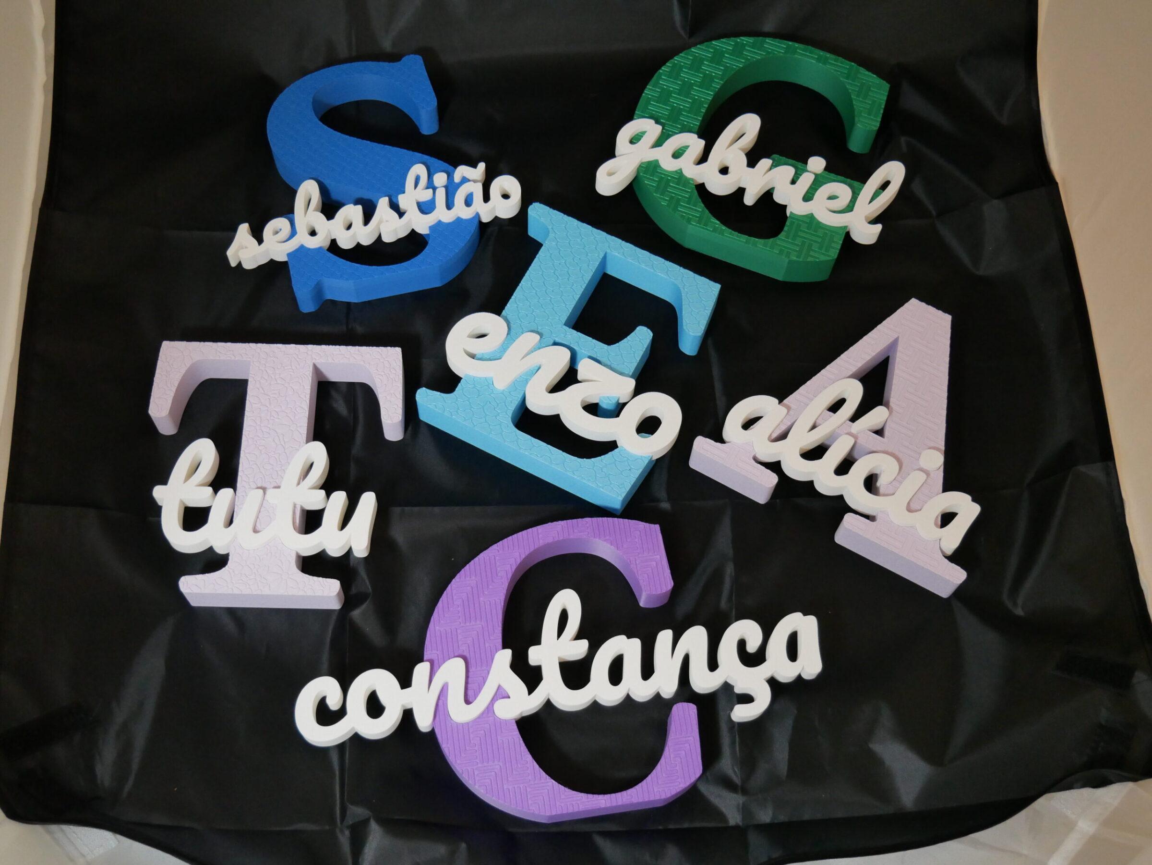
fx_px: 1465
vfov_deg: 32.9
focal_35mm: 44
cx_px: 576
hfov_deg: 42.9
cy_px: 432
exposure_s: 1/60
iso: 1250
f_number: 4.2
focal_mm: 22
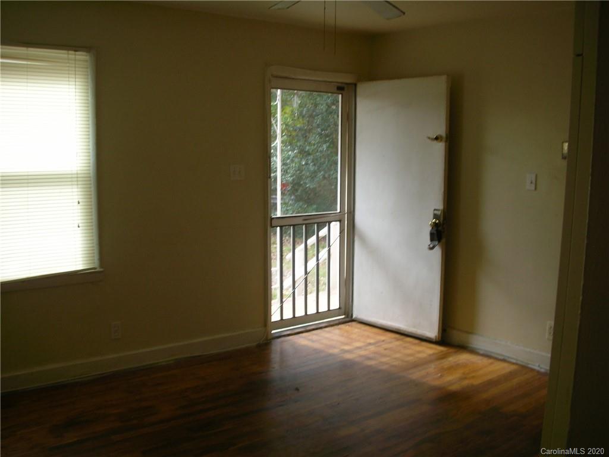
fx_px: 616
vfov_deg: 40.7
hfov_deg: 52.6
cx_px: 304
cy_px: 228
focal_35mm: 35
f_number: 3
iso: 50
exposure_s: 1/35.4
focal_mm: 5.8
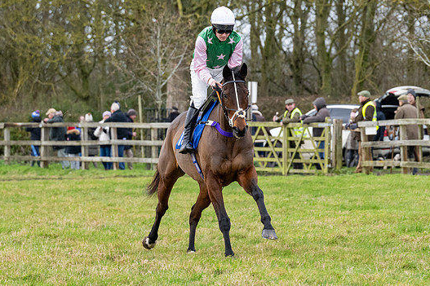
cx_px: 246
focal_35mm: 268
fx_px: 3200
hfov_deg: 7.7
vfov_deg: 5.1
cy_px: 123
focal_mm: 120
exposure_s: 1/500
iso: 800
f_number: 4
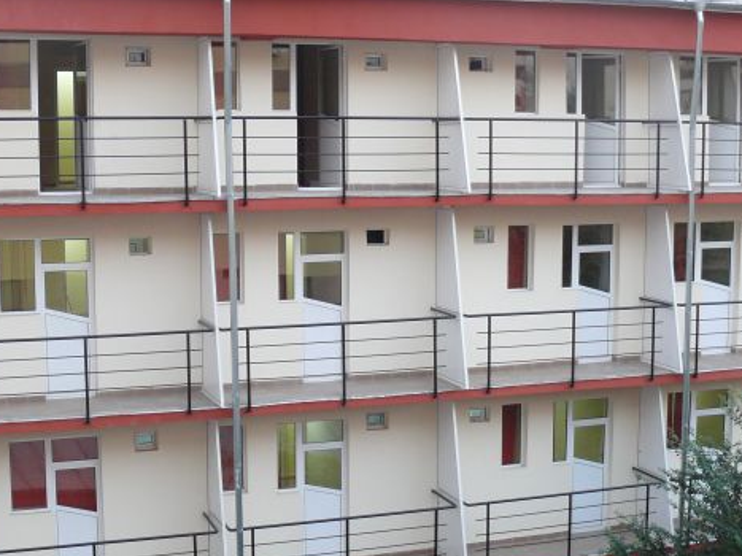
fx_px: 1286
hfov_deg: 32.2
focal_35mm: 60
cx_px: 385
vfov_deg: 24.4
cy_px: 308
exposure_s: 1/30
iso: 200
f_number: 2.8
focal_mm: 7.4
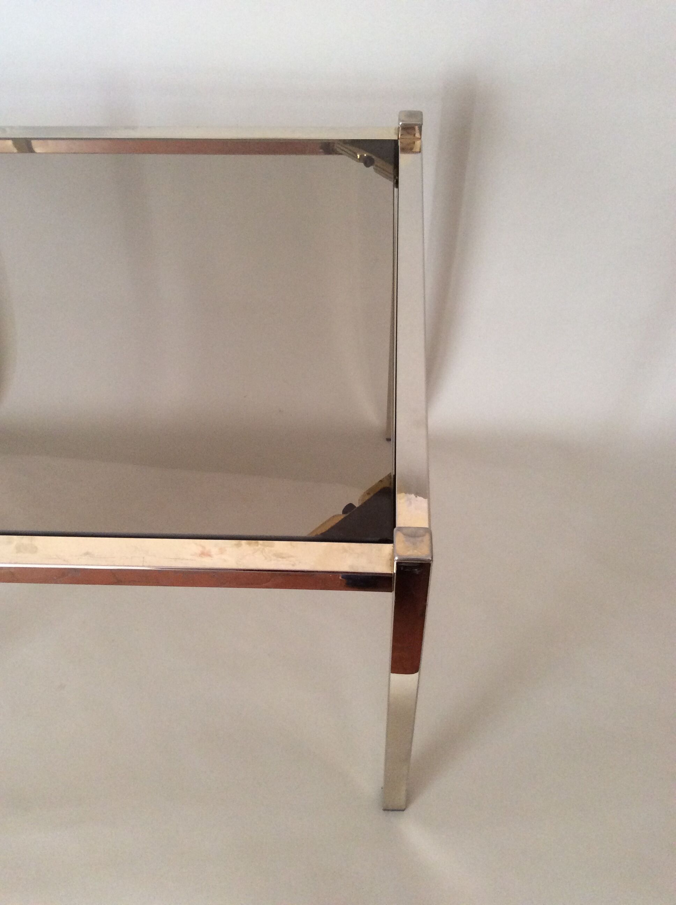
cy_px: 452
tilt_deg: -49.3
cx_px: 338
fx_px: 835
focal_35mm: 32
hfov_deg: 44.1
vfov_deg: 56.9
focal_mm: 3.3
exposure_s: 1/25
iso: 160
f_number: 2.4
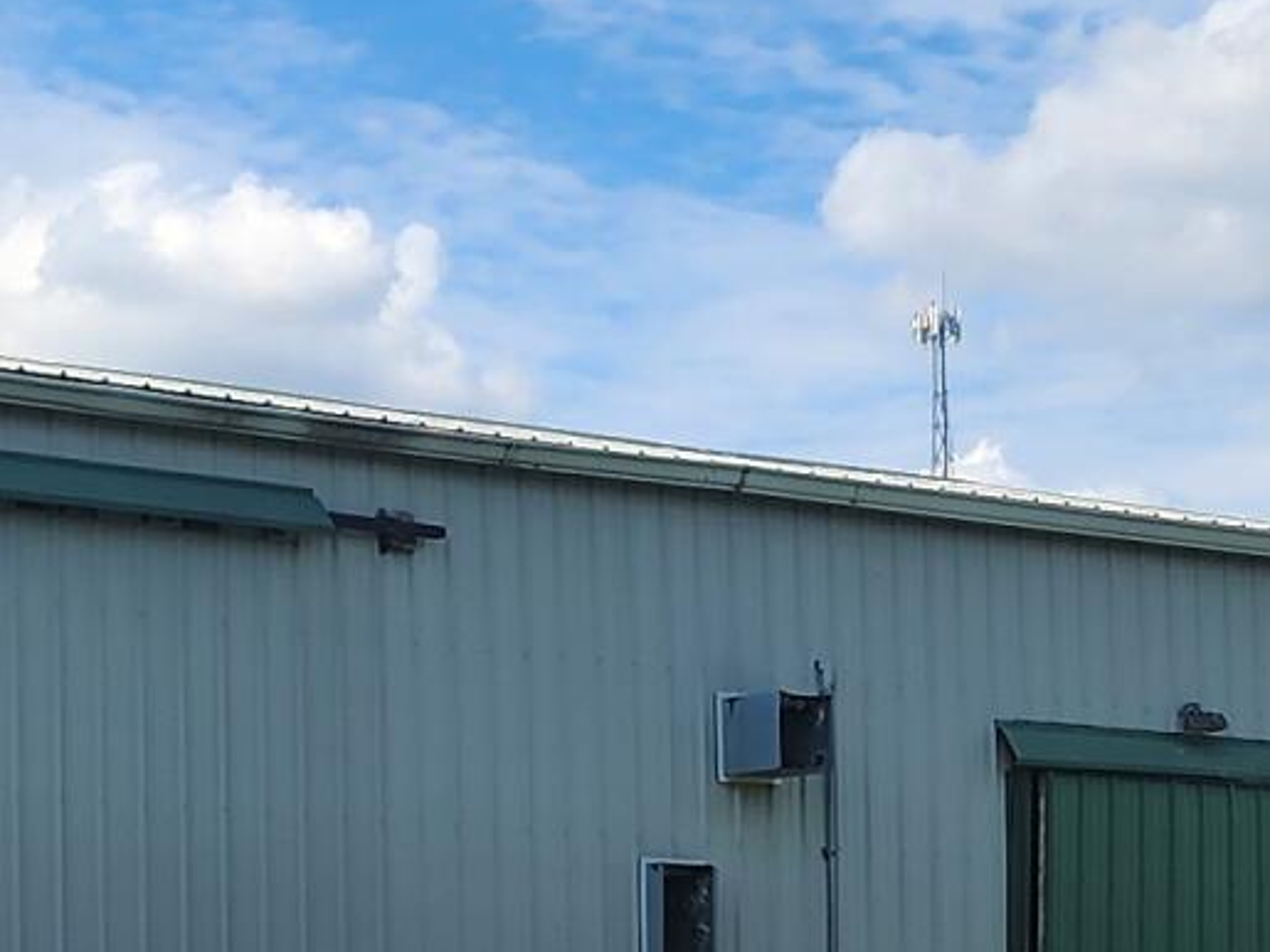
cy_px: 1132
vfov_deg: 10.9
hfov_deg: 14.5
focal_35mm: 134
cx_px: -49
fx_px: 4915
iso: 12
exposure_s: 1/1093
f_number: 1.8
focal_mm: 6.4
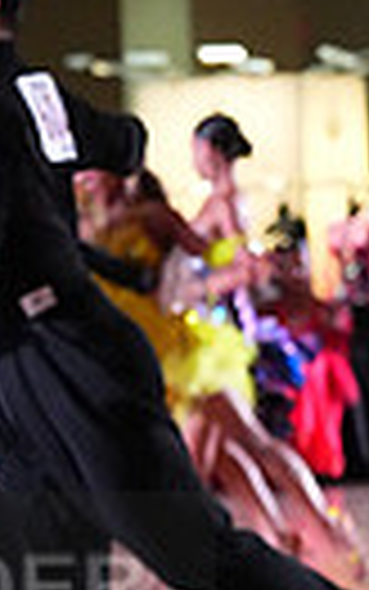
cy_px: 644
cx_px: -403
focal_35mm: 392
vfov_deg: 5.3
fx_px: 6300
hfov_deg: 3.3
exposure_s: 1/400
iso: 10000
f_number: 5
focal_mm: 87
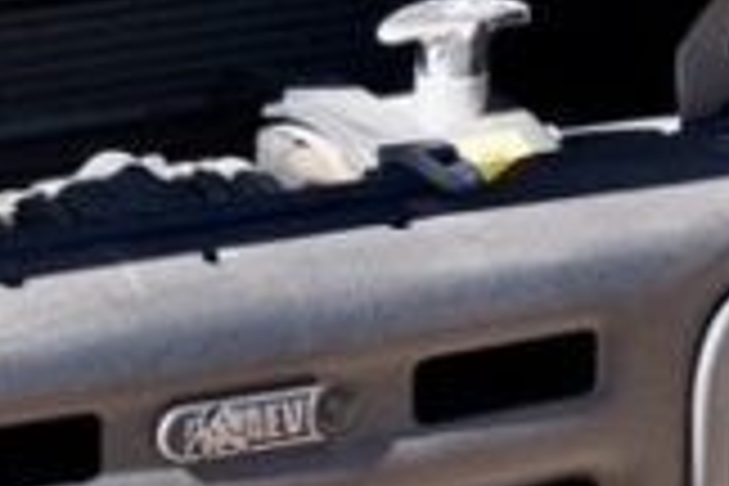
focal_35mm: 208
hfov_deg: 9.7
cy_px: -268
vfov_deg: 6.5
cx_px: -302
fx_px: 4212
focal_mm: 22.3
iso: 320
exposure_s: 1/280
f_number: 5.6
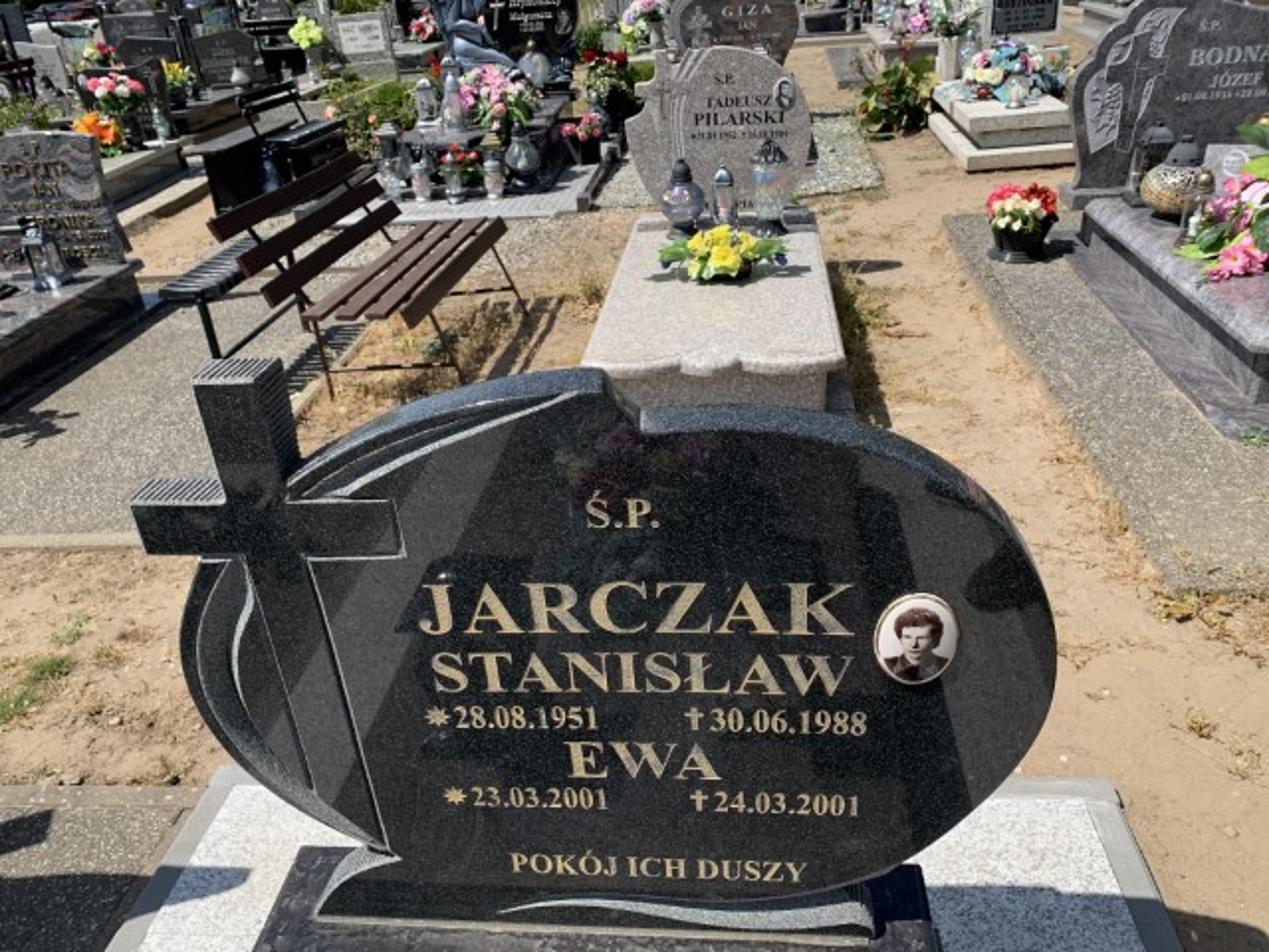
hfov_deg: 67.3
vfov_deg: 53.1
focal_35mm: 26
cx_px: 634
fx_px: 953
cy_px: 476
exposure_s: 1/1992
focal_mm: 4.25
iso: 25
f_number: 1.8
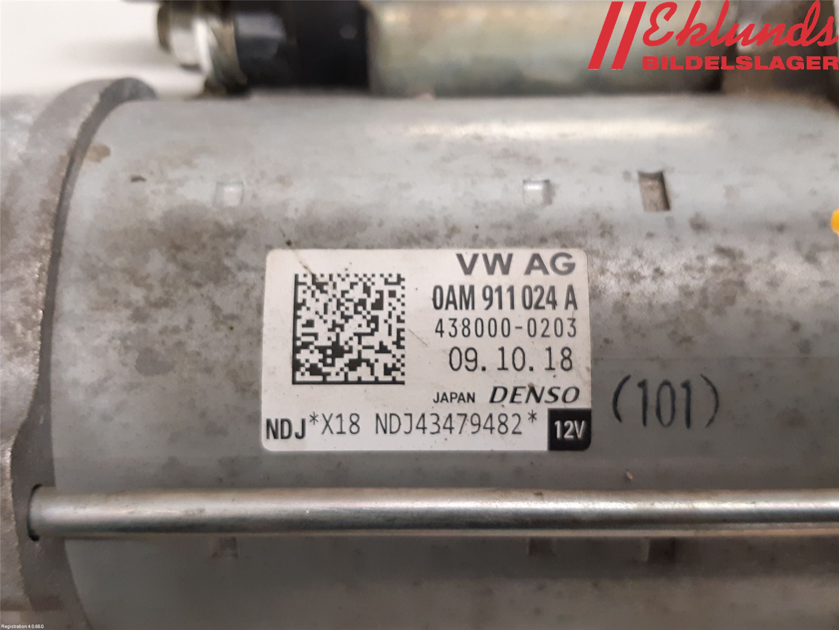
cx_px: 420
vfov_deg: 53.1
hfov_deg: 67.3
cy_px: 315
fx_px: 630
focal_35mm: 26
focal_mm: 3.93
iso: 200
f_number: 1.7
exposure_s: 1/25
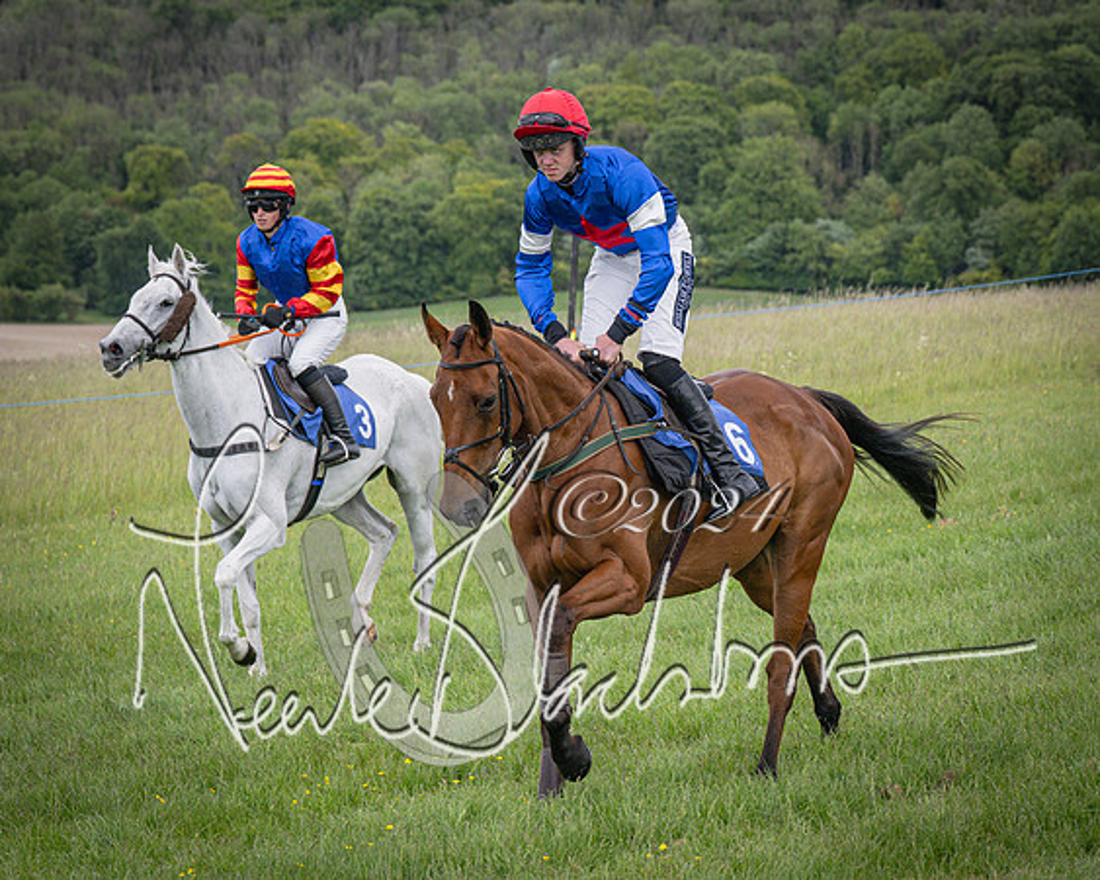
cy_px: 530
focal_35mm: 146
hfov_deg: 13.2
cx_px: 534
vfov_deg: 10.5
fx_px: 4767
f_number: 4
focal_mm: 70
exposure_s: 1/2000
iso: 400
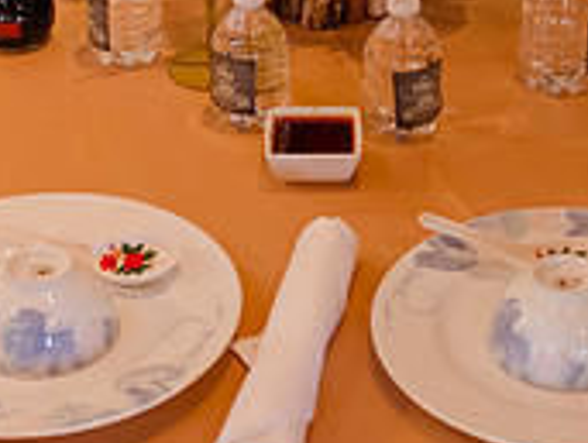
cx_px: 340
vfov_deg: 13.8
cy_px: -161
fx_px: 1753
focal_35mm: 103
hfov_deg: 19.0
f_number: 2.8
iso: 1250
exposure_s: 1/200
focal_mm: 26
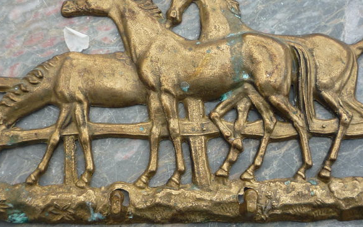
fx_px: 544
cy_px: 120
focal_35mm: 55
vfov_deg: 23.5
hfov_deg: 36.9
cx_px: 187
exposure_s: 1/320
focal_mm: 5.2
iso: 100
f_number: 4
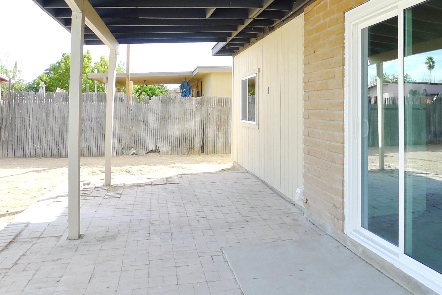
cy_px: 96
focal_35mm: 45
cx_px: 372
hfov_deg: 41.2
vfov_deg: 29.7
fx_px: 553
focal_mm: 5.1
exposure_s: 1/400
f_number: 2.8
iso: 80
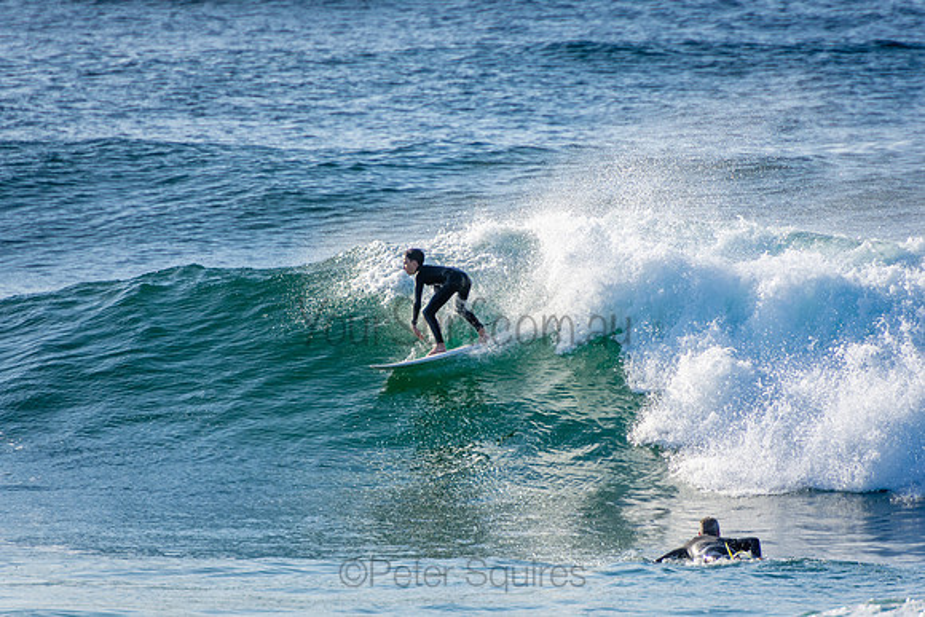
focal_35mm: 600
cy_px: 308
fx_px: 15420
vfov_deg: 2.3
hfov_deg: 3.4
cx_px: 462
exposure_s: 1/2000
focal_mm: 400
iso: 250
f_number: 5.6
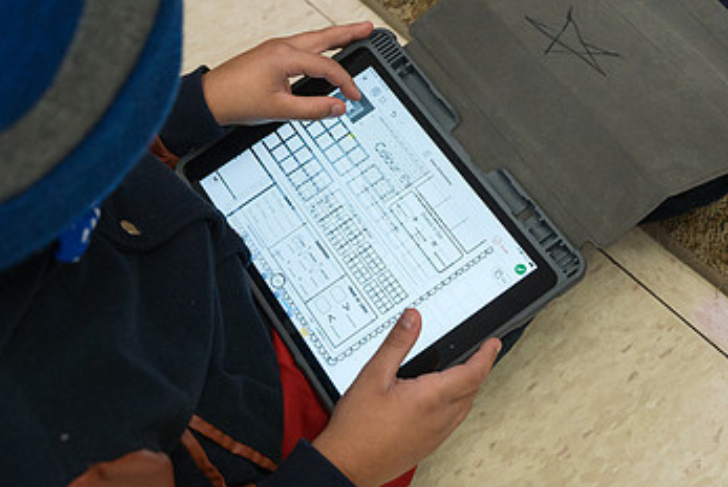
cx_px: 387
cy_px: 123
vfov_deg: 23.2
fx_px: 1174
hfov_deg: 34.4
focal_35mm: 58
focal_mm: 29.5
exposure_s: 1/800
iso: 3200
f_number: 3.5
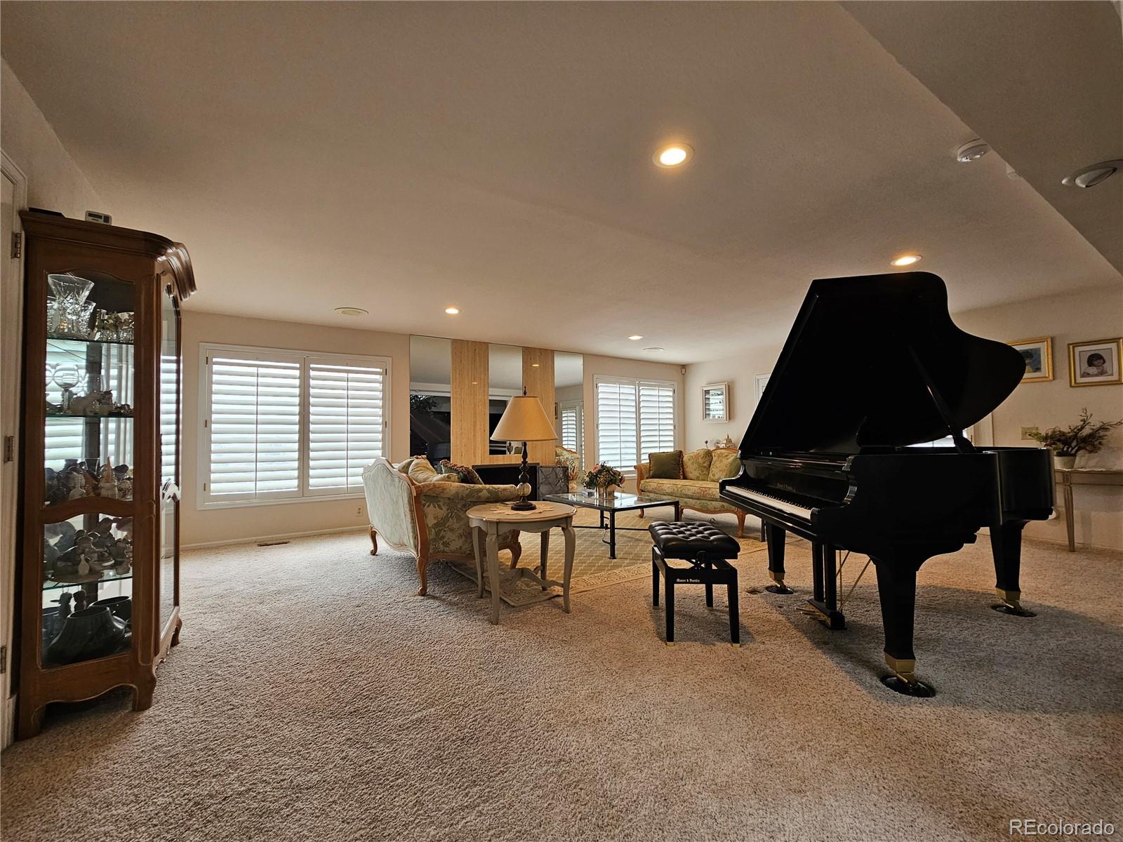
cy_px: 421
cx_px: 562
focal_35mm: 13
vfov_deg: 89.9
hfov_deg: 106.2
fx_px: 422
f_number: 2.2
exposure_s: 1/60
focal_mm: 2.2
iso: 125
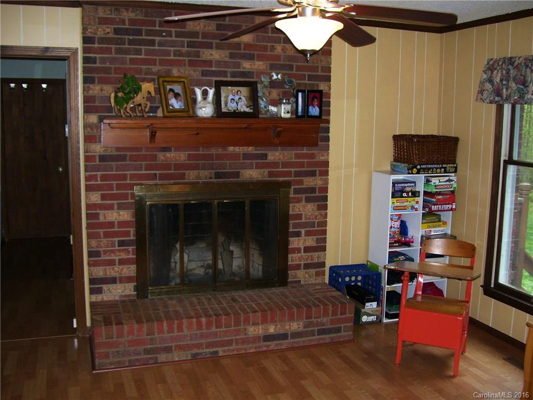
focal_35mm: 37
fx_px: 570
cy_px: 200
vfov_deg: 38.7
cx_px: 266
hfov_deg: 50.1
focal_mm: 6
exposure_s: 1/60
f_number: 2.7
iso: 80
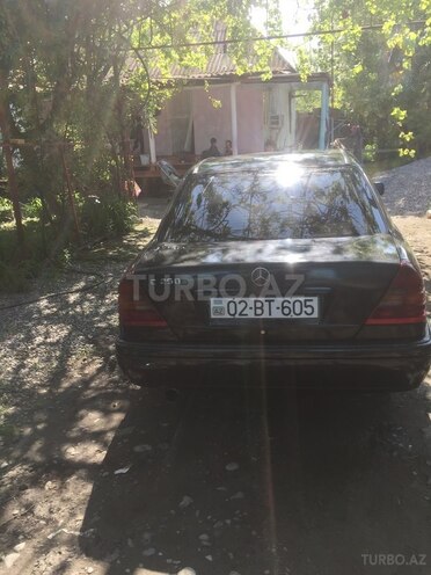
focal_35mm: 29
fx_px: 481
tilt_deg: -15.3
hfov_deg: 48.2
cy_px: 288
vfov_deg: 61.7
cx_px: 216
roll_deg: +1.4
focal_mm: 4.15
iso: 32
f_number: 2.2
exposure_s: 1/514
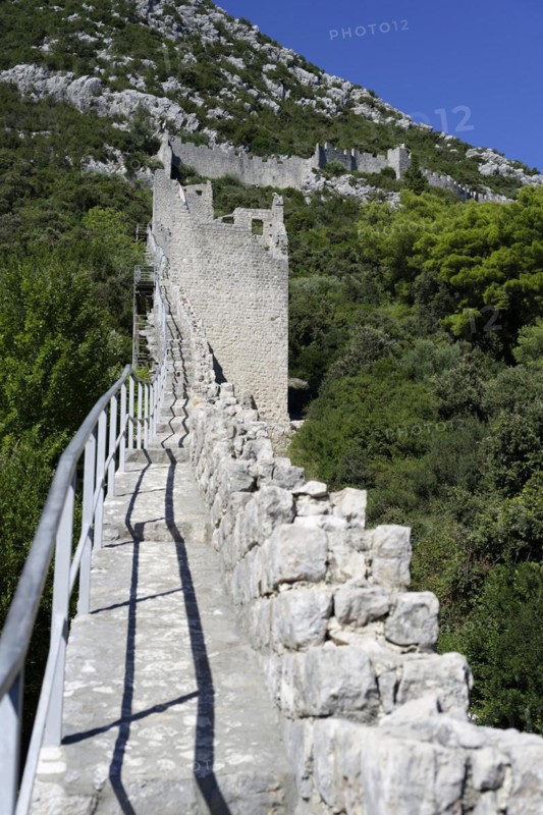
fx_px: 1177
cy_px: 408
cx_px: 272
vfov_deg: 38.2
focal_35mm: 52
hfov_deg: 26.0
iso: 160
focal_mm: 52
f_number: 5.6
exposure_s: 1/1250
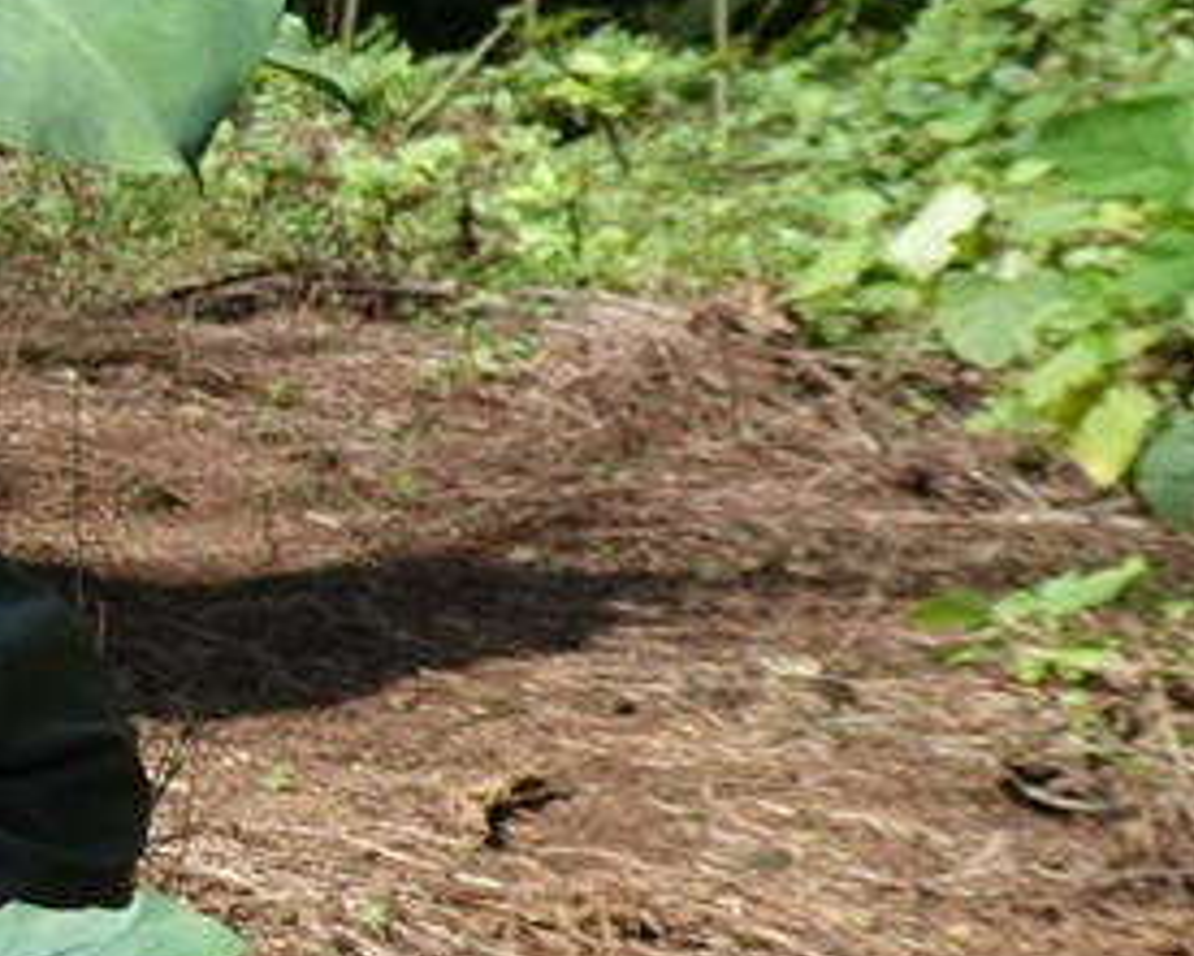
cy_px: 411
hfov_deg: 12.5
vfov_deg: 15.1
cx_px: -2020
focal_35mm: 102
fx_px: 3606
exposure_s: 1/1000
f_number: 4
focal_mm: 7.6
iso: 400
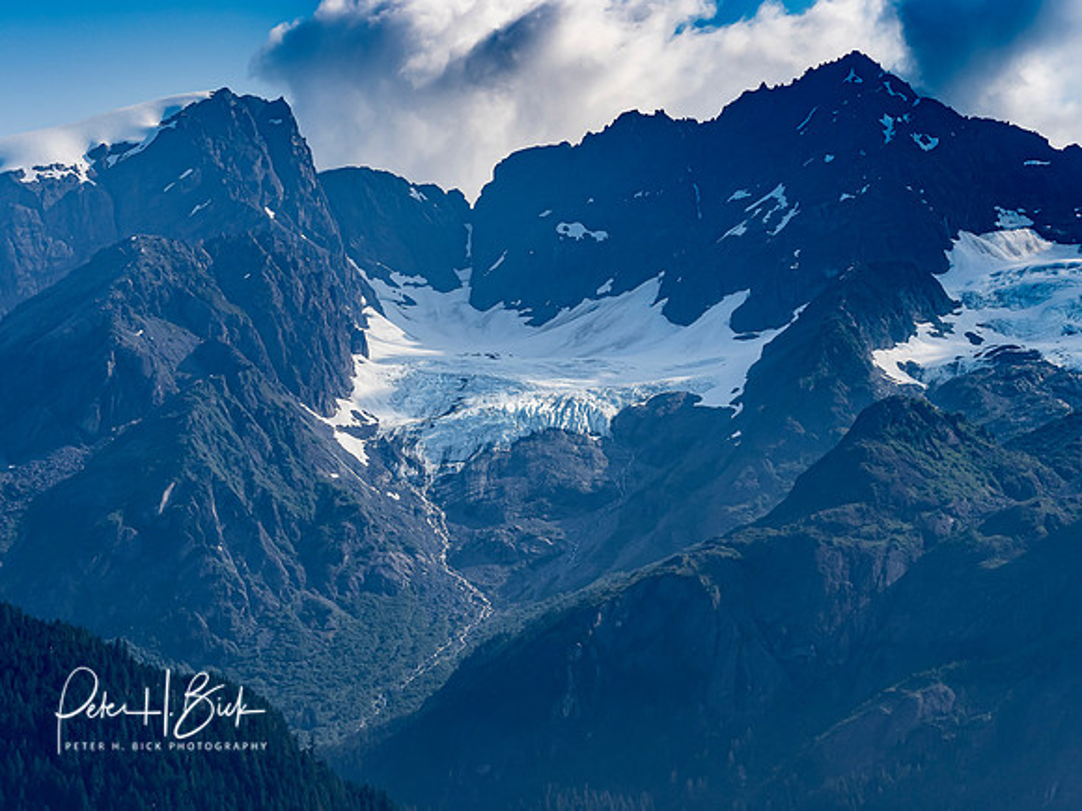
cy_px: 406
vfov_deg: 11.6
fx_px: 4001
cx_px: 541
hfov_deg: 15.4
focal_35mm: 128
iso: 250
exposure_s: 1/1600
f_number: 5
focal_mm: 64
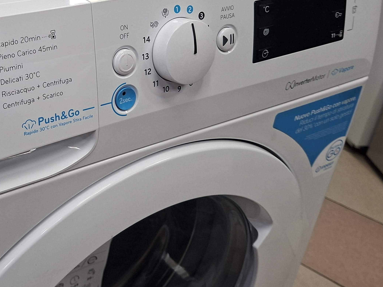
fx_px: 487
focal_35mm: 44
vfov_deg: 32.1
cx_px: 66
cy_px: 63
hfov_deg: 40.8
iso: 200
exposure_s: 1/100
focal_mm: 5.54
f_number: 1.8
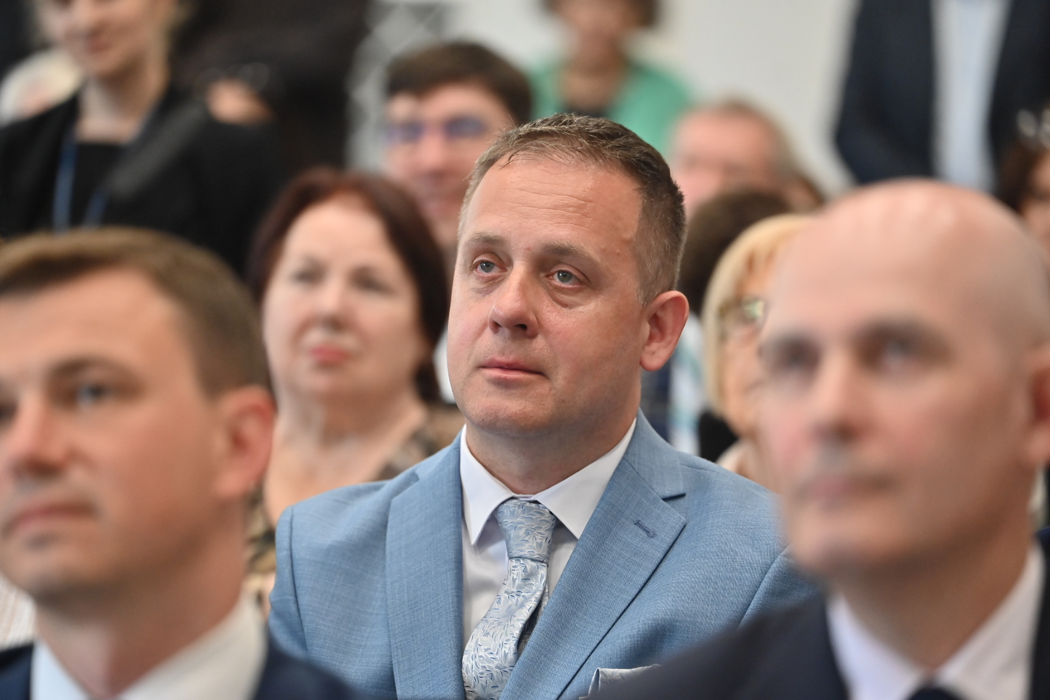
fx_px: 5250
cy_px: 350
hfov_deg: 11.4
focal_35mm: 180
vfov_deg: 7.6
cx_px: 525
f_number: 2.8
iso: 2000
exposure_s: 1/400
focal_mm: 180
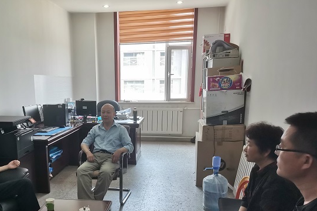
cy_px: 148
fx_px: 317
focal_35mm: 36
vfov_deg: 36.3
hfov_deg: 52.7
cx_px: 124
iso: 250
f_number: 1.8
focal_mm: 4.75
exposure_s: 1/50
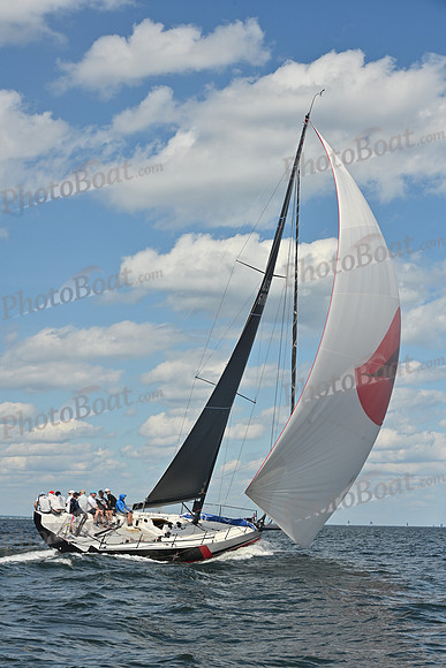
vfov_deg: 28.8
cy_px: 334
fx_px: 1300
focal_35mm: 70
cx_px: 223
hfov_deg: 19.5
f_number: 11
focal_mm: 70
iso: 250
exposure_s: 1/1000
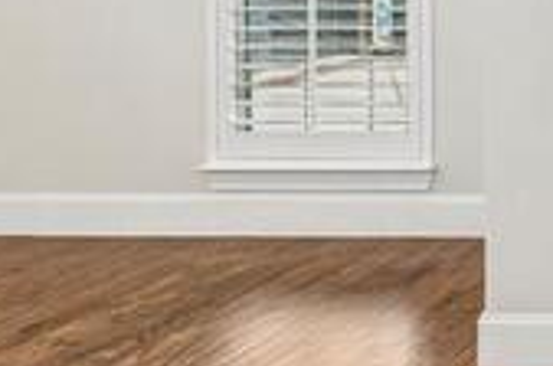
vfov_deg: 17.3
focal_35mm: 74
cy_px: -108
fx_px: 1133
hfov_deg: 20.3
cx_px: 975
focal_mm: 19.5
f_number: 8
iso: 400
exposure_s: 1/50
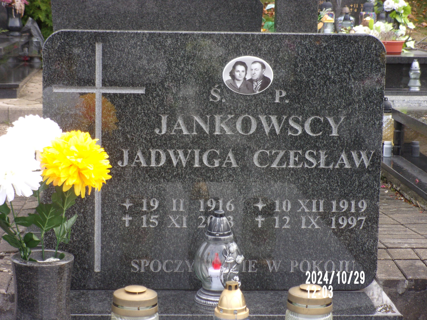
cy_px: 160
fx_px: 1172
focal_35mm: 95
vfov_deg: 15.6
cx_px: 214
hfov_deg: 20.7
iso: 91
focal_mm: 16.9
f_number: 5.8
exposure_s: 1/60
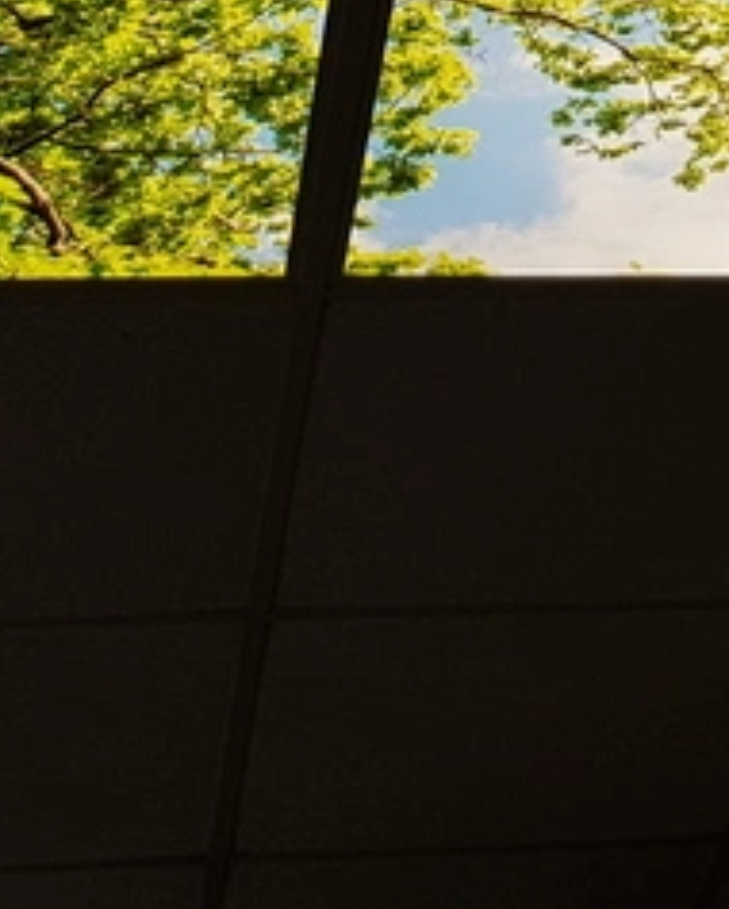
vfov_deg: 16.9
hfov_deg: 14.3
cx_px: 664
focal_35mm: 107
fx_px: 2882
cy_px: -280
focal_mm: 4.2
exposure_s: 1/670
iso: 40
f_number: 1.7
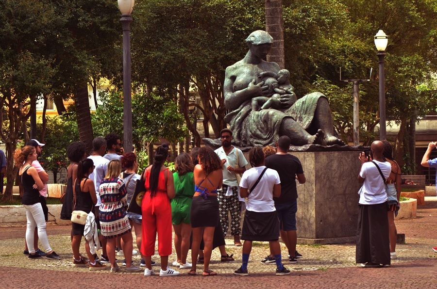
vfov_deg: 10.7
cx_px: 218
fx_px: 1544
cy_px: 144
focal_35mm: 128
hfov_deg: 16.1
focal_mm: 85
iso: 320
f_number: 6.3
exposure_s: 1/320
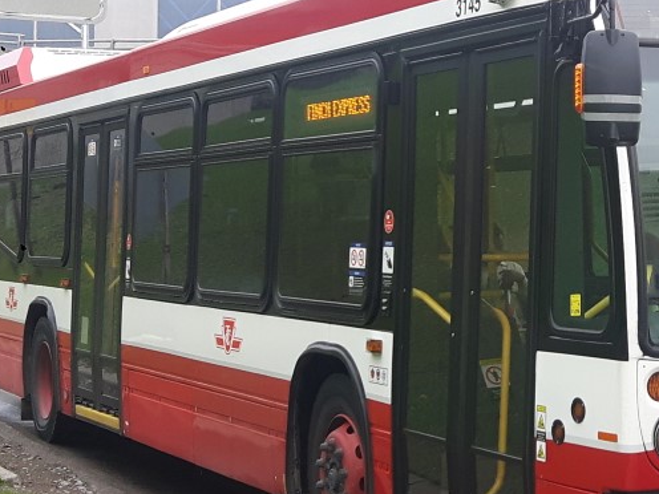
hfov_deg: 29.1
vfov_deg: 22.9
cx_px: 586
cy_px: 202
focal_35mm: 64
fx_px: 1218
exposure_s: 1/329
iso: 40
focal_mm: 3.7
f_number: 1.9
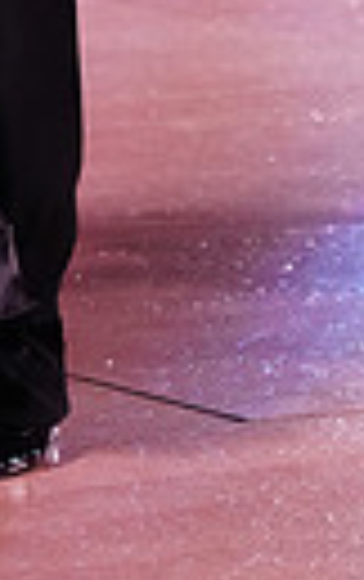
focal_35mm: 421
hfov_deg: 3.1
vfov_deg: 4.9
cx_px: -366
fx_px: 6660
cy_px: -369
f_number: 4
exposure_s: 1/500
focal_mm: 92
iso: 4000
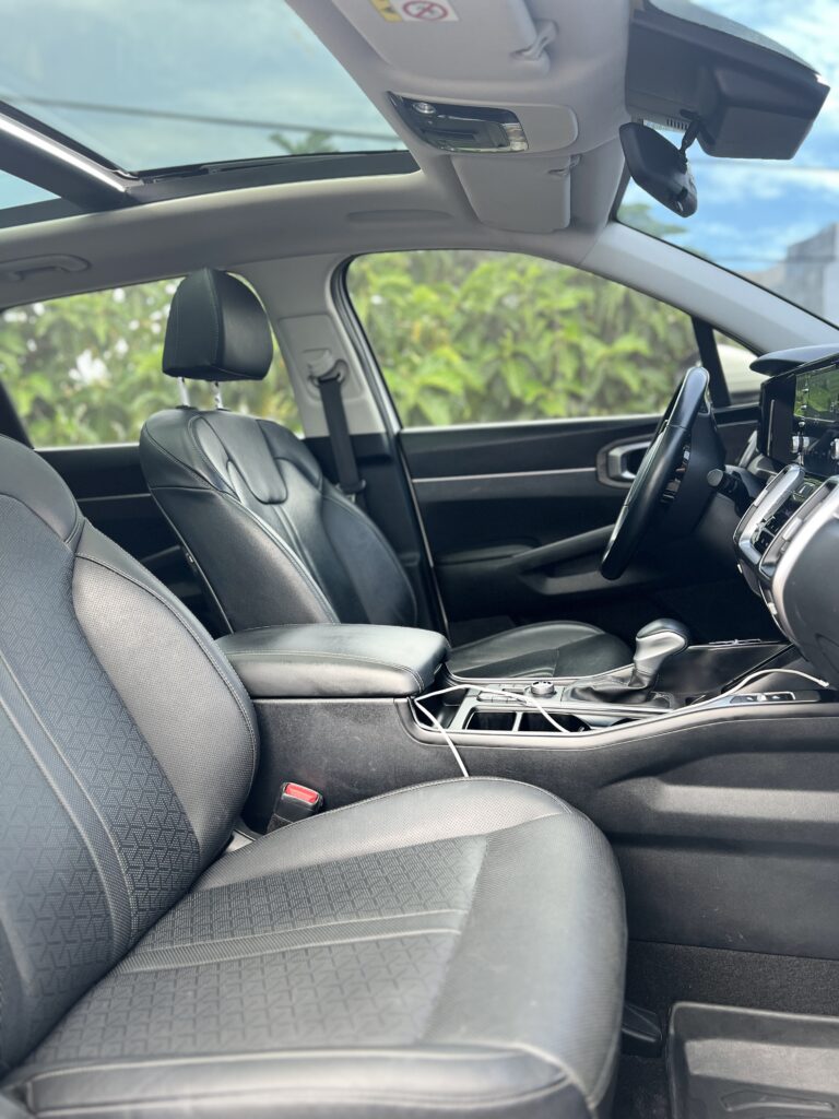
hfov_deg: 53.1
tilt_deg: -6.6
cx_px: 420
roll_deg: -0.2
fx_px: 840
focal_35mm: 26
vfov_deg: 67.3
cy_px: 560
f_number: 1.5
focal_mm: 5.7
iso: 100
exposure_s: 1/121
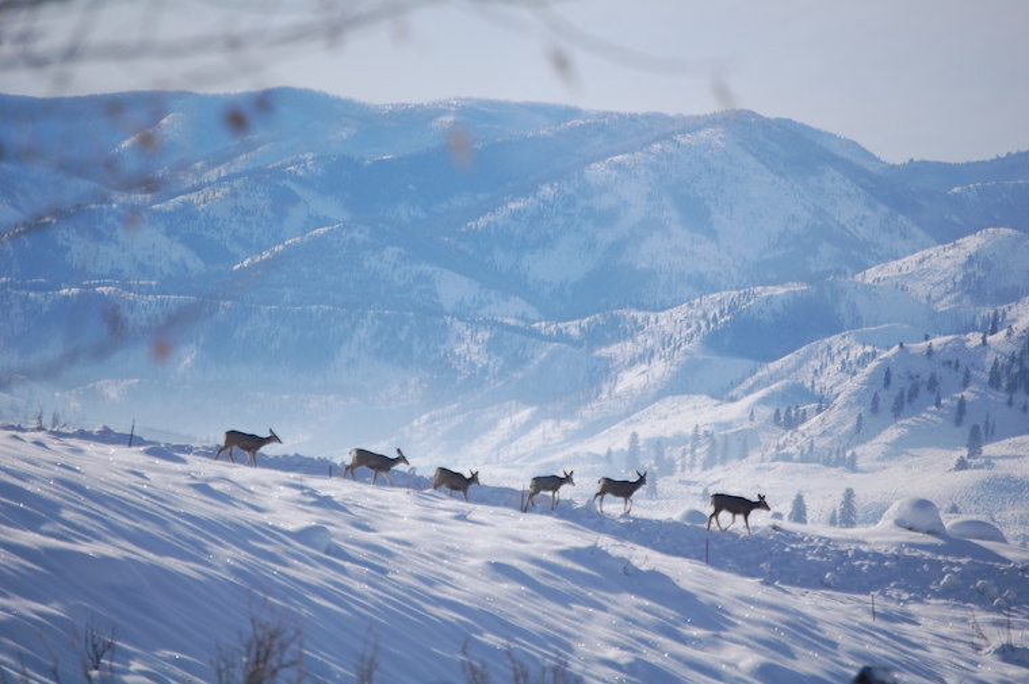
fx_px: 8566
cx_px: 514
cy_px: 342
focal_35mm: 300
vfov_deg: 4.6
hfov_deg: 6.9
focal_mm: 200
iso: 320
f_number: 5.6
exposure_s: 1/2000
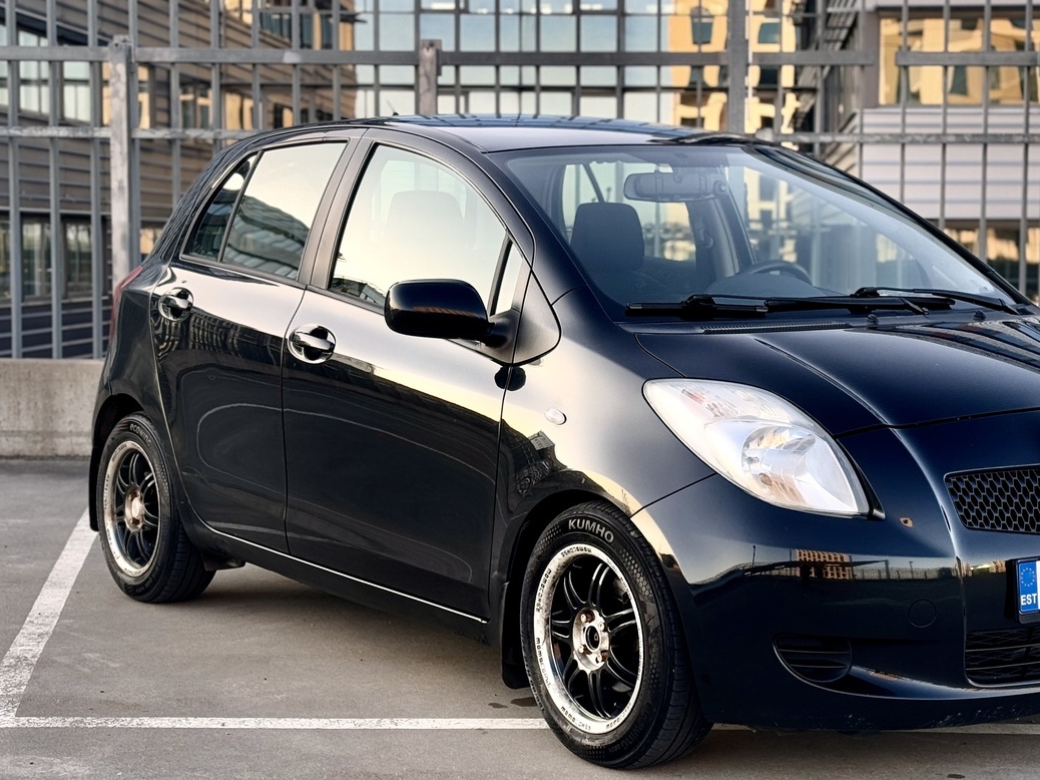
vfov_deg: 19.9
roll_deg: -0.5
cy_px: 382
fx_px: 2223
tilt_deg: -4.4
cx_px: 663
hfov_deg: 26.2
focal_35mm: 74
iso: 64
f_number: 1.78
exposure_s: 1/302
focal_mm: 6.76
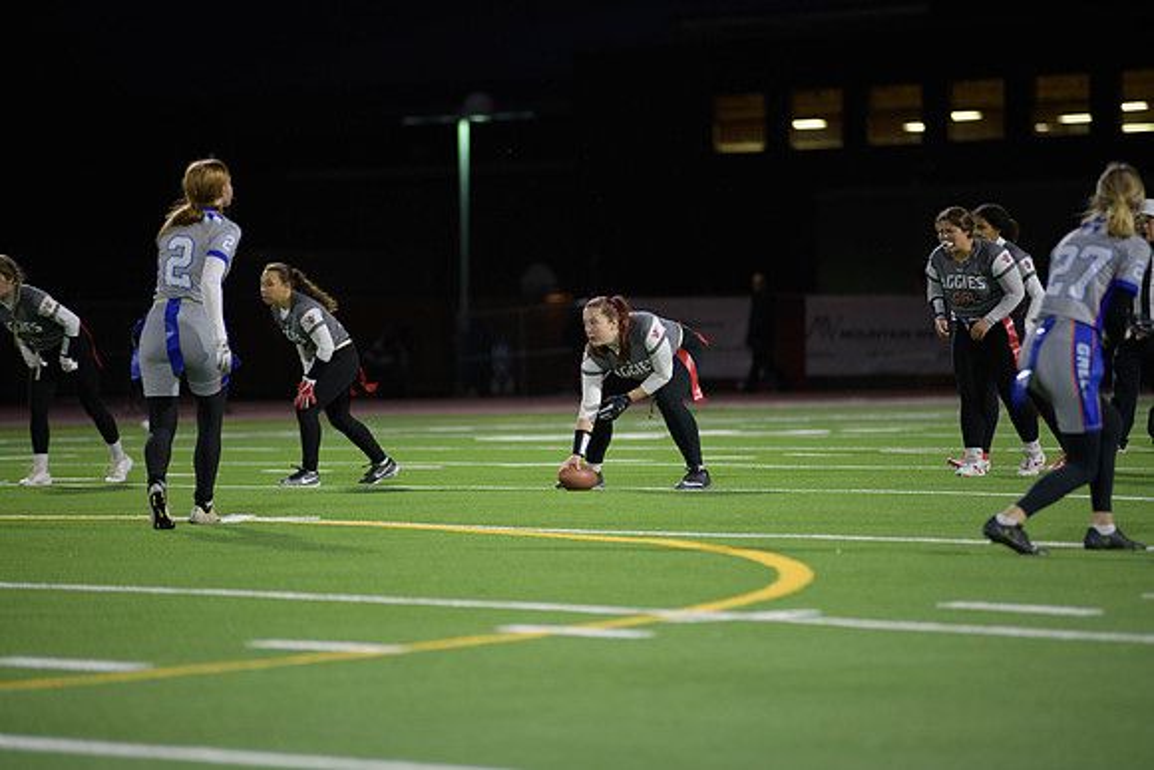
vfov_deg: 6.9
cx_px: 577
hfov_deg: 10.3
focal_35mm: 200
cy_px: 385
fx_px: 6412
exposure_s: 1/200
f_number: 2.8
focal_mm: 200
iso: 1000
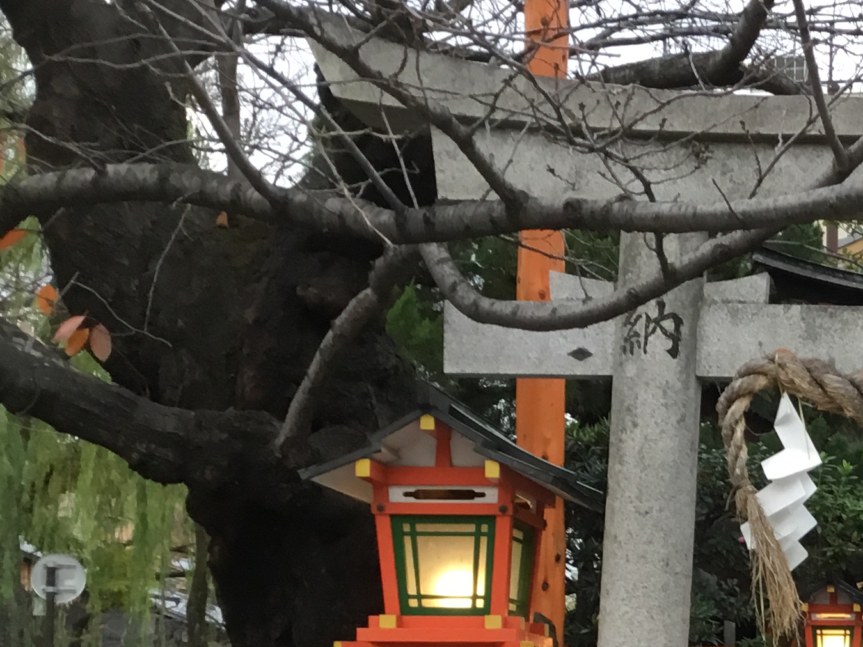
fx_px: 1870
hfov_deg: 23.7
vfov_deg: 18.8
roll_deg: +0.3
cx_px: 1035
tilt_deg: +0.1
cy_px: 716
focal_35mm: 75
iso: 50
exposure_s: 1/30
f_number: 2.4
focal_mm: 3.3
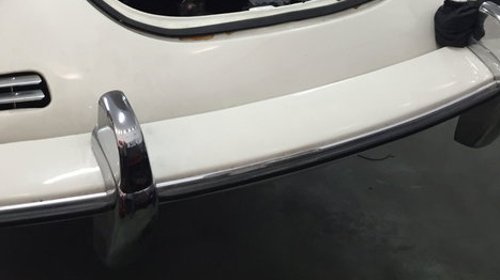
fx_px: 689
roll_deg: -1.2
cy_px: -20
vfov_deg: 21.9
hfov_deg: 39.8
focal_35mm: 52
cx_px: 213
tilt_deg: -23.1
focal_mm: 4.15
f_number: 2.2
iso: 100
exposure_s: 1/33
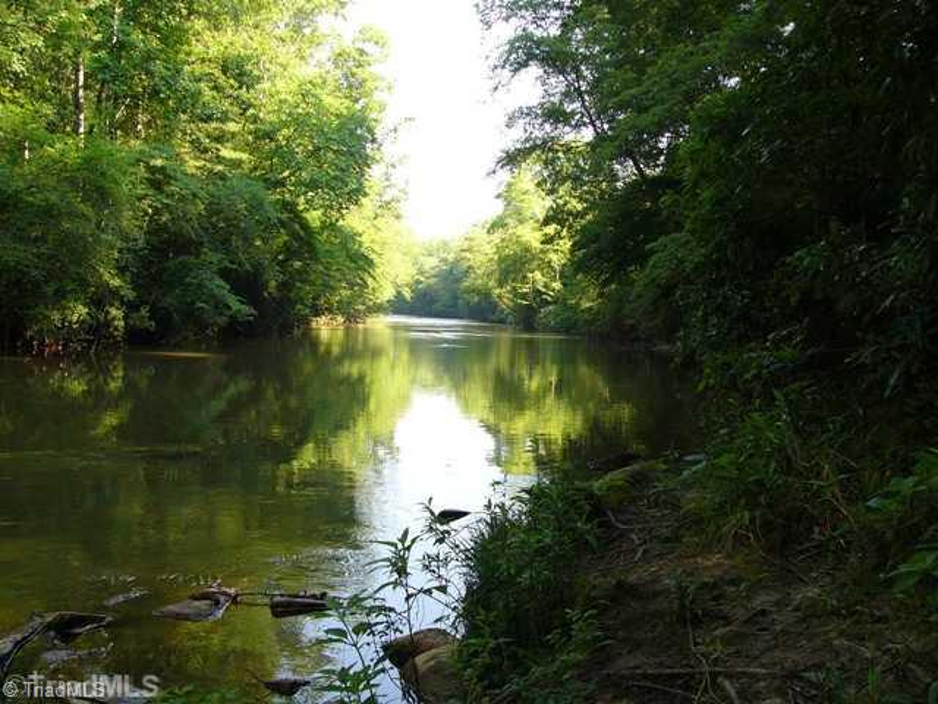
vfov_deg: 39.7
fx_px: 976
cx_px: 469
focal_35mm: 36
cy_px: 352
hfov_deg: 51.4
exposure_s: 1/125
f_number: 3.7
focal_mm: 6
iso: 100
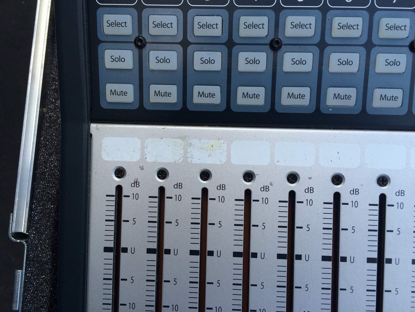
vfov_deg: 48.2
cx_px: 208
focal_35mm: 29
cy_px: 156
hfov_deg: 61.7
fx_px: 348
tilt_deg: -81.8
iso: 32
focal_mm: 4.15
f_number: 2.2
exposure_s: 1/222
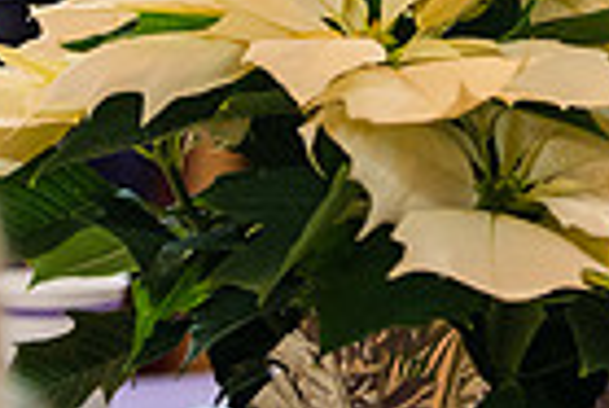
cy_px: -437
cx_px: 504
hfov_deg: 5.2
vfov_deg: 3.4
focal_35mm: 397
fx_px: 6723
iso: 1250
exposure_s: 1/200
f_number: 3.5
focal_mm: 95
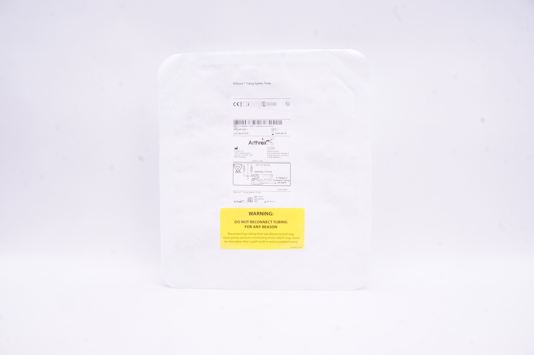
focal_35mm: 27
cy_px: 178
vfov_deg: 47.8
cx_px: 267
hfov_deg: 67.4
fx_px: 400
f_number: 16
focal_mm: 18
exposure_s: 1/15
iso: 800
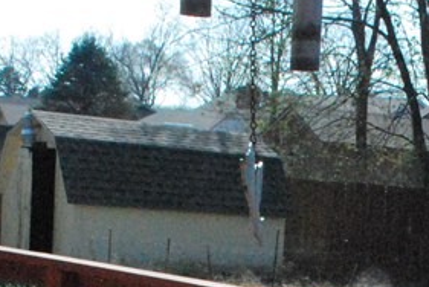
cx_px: 381
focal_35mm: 104
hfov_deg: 19.3
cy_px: 514
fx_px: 1241
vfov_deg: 12.1
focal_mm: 18
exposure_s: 1/1250
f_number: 18
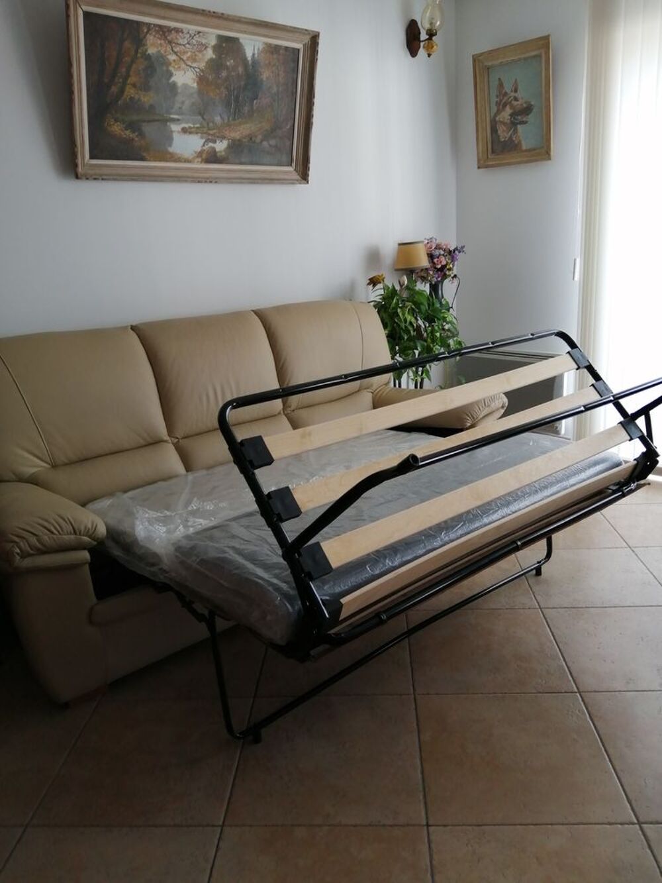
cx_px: 331
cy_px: 442
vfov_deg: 67.3
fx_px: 663
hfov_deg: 53.1
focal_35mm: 26
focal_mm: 3.6
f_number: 1.8
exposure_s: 1/50
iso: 50
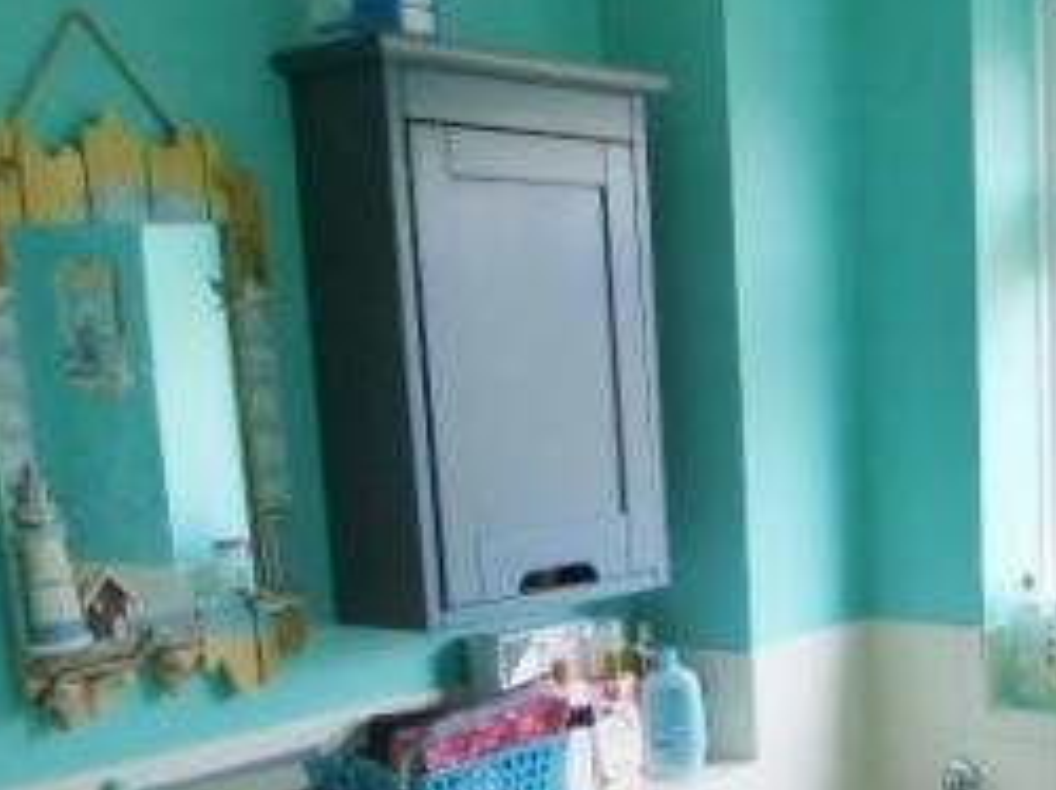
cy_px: 703
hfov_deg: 33.2
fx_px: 1707
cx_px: 881
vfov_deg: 25.3
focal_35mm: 56
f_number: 3.3
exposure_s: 1/60
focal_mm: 4.3
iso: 200
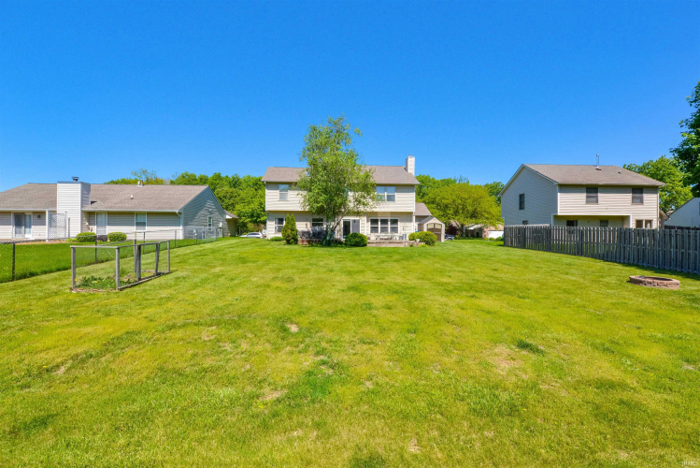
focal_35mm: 14
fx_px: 272
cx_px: 350
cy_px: 234
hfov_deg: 104.2
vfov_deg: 81.3
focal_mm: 14
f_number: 22
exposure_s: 1/200
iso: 400
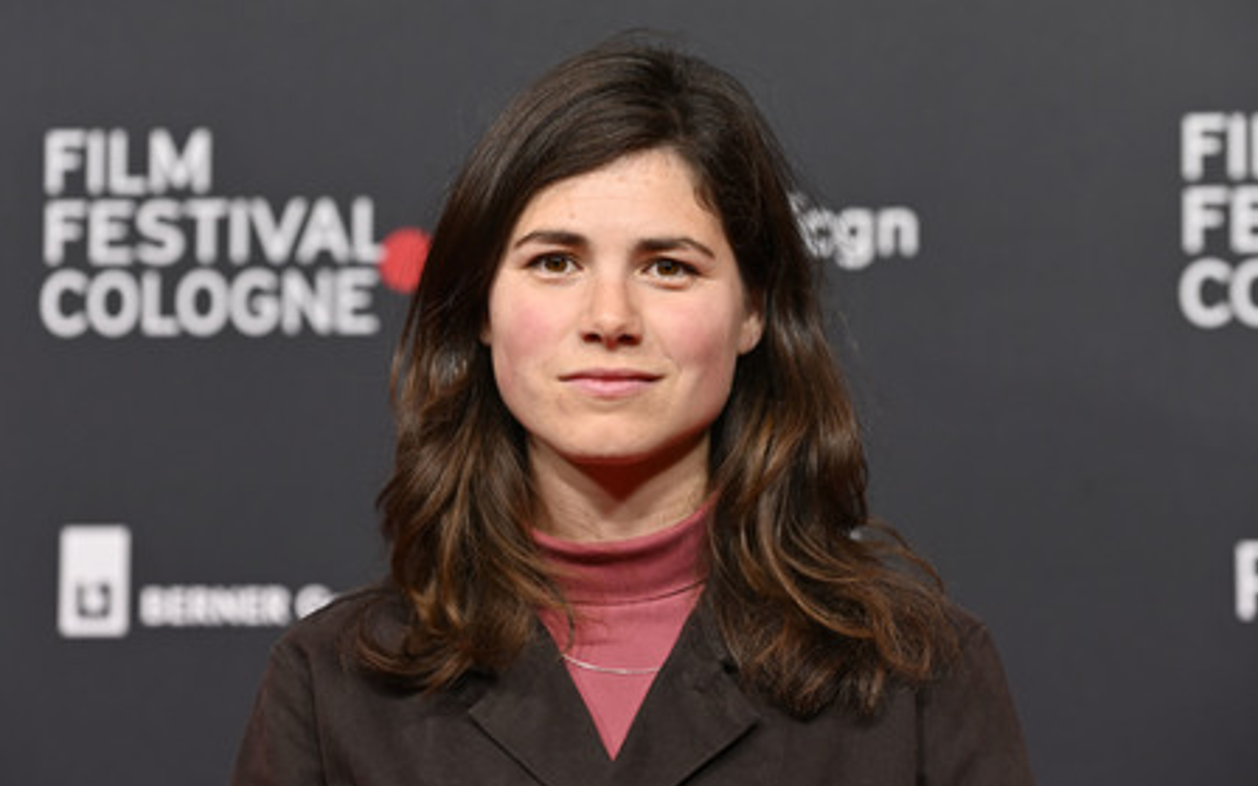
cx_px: 630
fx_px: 4080
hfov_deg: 17.5
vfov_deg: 11.0
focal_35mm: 119
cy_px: 418
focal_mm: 116
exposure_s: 1/200
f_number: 5
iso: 1000
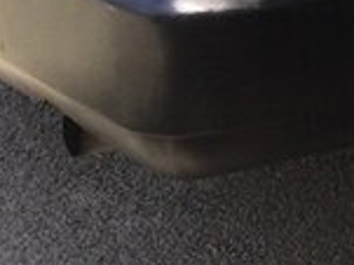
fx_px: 1298
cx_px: 736
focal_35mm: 127
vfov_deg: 10.5
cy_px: -299
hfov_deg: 13.2
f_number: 2.2
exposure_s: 1/620
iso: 25
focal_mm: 4.15
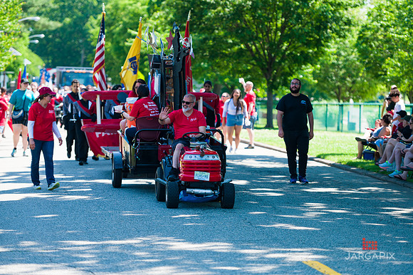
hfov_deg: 15.8
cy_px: 138
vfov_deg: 10.5
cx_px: 206
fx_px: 1490
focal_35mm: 130
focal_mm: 130
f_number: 3.2
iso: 200
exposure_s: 1/2000
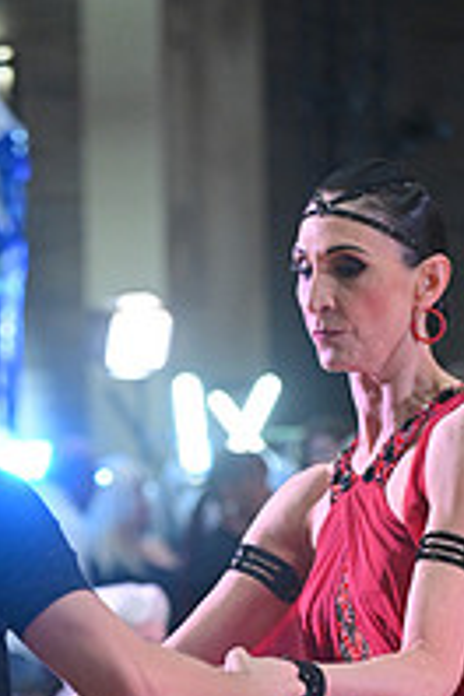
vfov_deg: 4.8
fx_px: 8197
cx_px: 111
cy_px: 1009
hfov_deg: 3.2
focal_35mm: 424
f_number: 5
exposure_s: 1/320
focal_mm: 145
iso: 3200
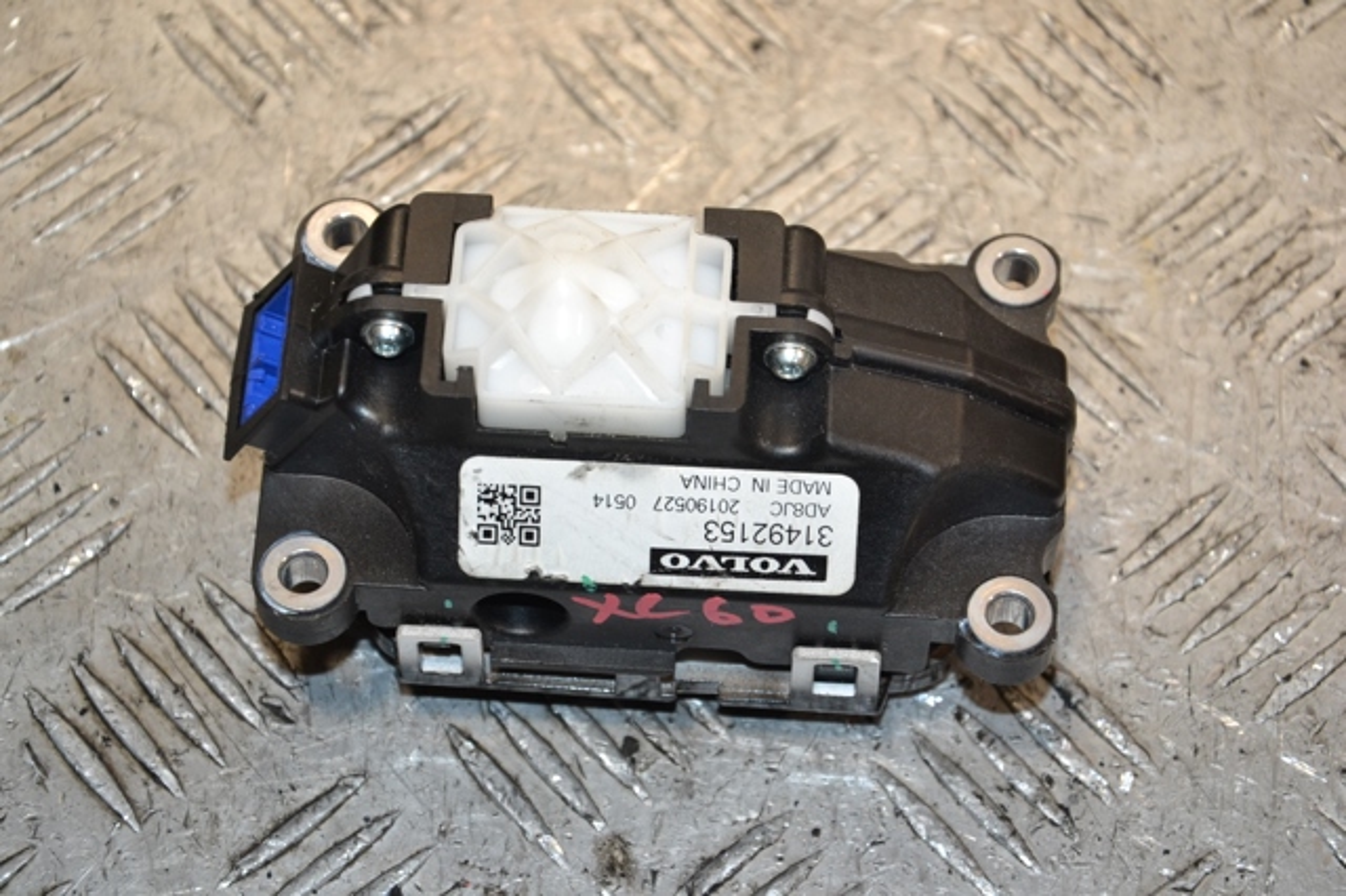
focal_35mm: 105
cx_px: 673
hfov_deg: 19.5
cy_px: 448
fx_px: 3924
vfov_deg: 13.0
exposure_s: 1/200
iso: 800
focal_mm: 70
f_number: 6.3
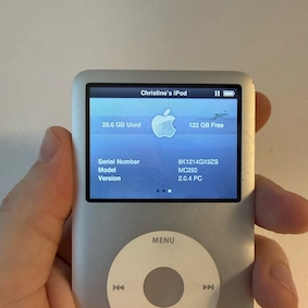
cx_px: 156
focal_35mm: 30
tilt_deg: -6.0
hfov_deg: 54.0
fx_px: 302
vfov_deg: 52.9
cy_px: 207
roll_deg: +1.2
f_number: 2.2
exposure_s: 1/50
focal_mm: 2.22
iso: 320
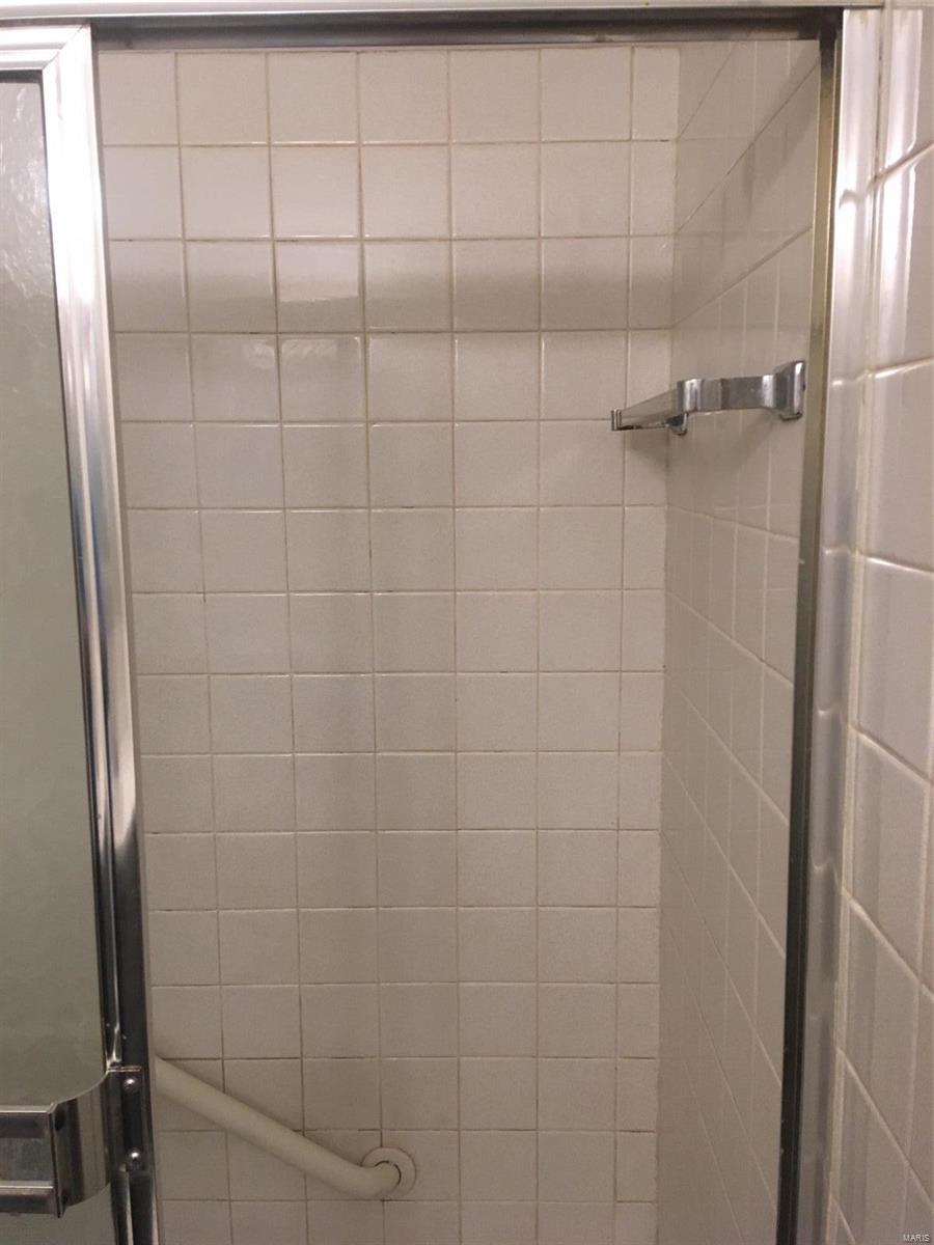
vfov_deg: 61.7
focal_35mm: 29
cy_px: 622
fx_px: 1043
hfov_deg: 48.2
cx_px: 467
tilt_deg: -11.0
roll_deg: +0.8
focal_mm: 4.15
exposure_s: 1/30
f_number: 2.2
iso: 100
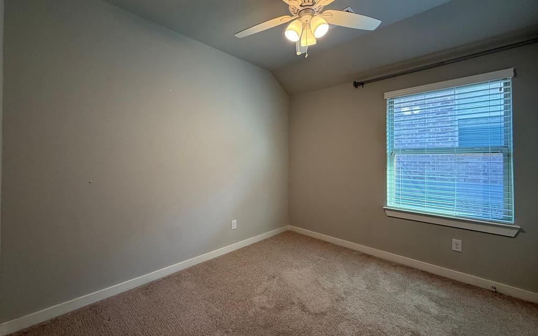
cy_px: 157
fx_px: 220
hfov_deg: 101.5
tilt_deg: +0.2
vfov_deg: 74.7
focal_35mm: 15
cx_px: 267
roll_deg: -0.4
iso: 400
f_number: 2.2
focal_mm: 2.22
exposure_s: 1/120
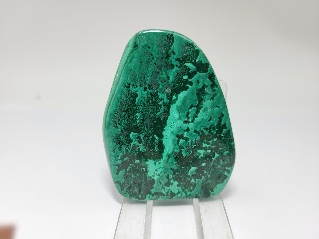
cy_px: 120
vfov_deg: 53.1
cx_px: 160
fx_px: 240
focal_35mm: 26
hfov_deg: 67.3
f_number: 1.8
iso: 40
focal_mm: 5.4
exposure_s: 1/117
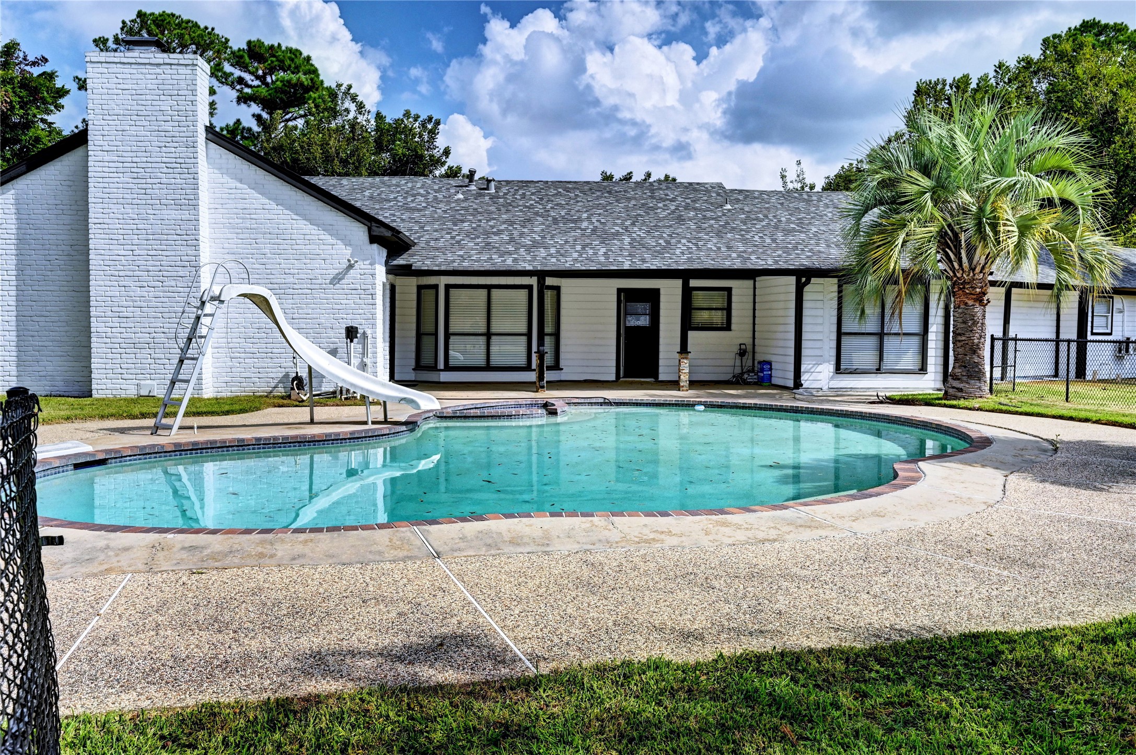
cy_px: 378
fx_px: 946
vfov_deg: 43.5
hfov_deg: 62.0
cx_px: 568
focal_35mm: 30
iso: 400
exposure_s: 1/1000
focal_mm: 30
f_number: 8
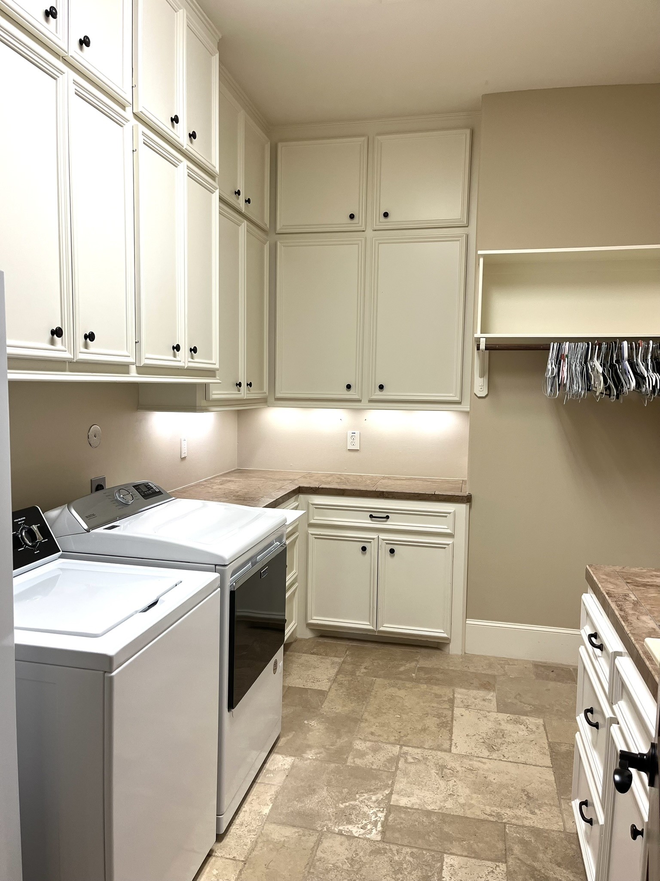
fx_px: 661
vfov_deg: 67.3
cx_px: 330
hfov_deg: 53.1
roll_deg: -0.5
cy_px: 440
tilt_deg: -4.7
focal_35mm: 26
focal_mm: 5.1
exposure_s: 1/120
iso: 100
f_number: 1.6
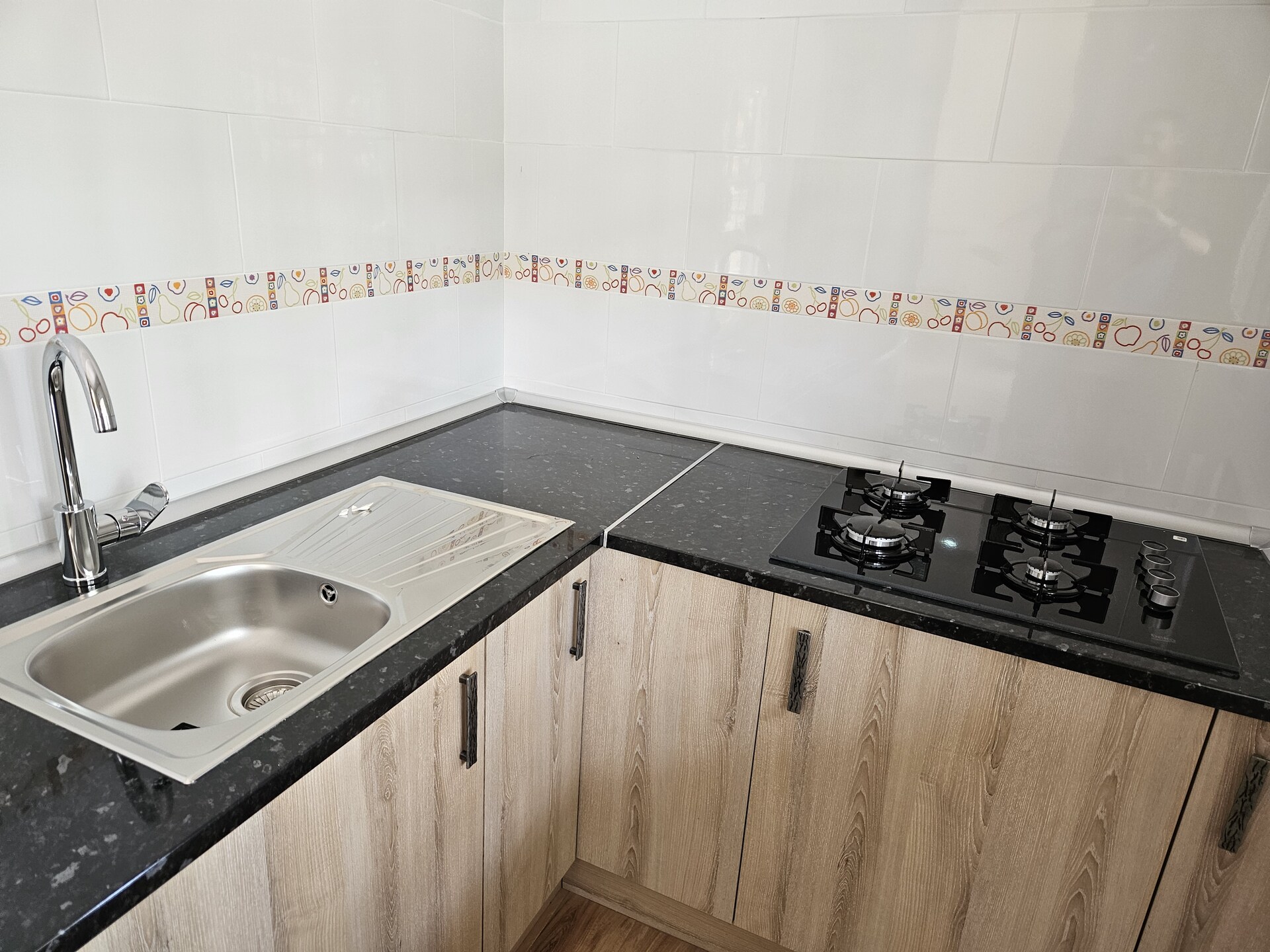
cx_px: 635
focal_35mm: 23
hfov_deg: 73.9
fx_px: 844
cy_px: 476
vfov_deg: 58.9
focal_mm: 5.4
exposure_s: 1/100
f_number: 1.8
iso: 160
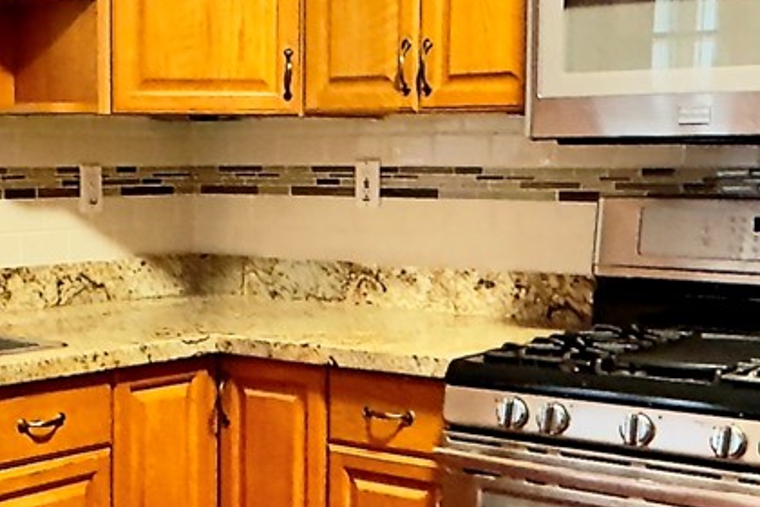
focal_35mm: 71
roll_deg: +0.3
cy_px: 339
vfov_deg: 19.1
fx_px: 1499
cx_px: 230
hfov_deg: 28.2
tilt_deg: -7.1
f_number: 2.2
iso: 1250
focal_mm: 2.22
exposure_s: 1/40
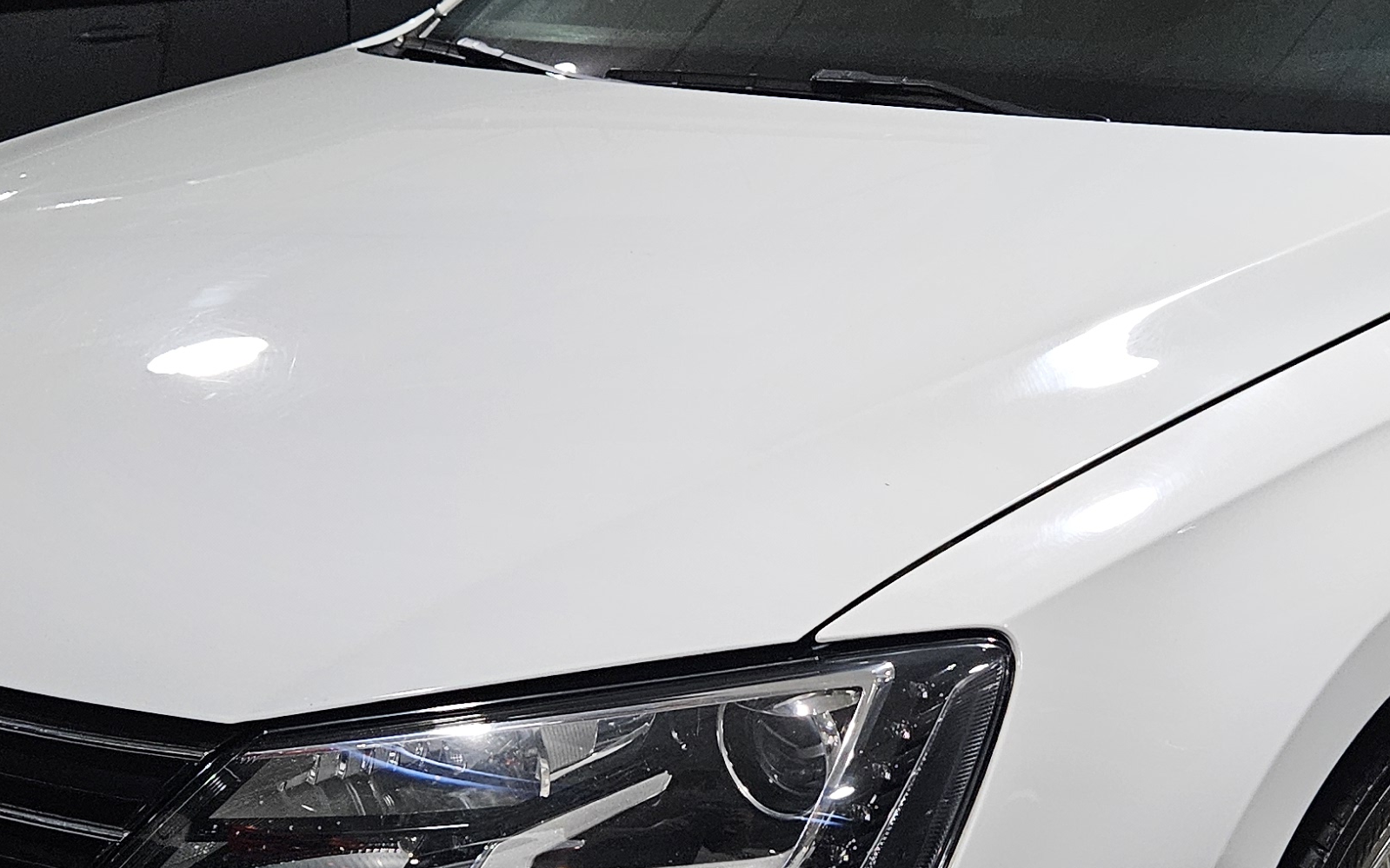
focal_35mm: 61
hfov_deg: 33.2
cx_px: 943
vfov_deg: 21.2
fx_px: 2311
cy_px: 579
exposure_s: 1/120
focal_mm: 5.4
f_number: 1.8
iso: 500
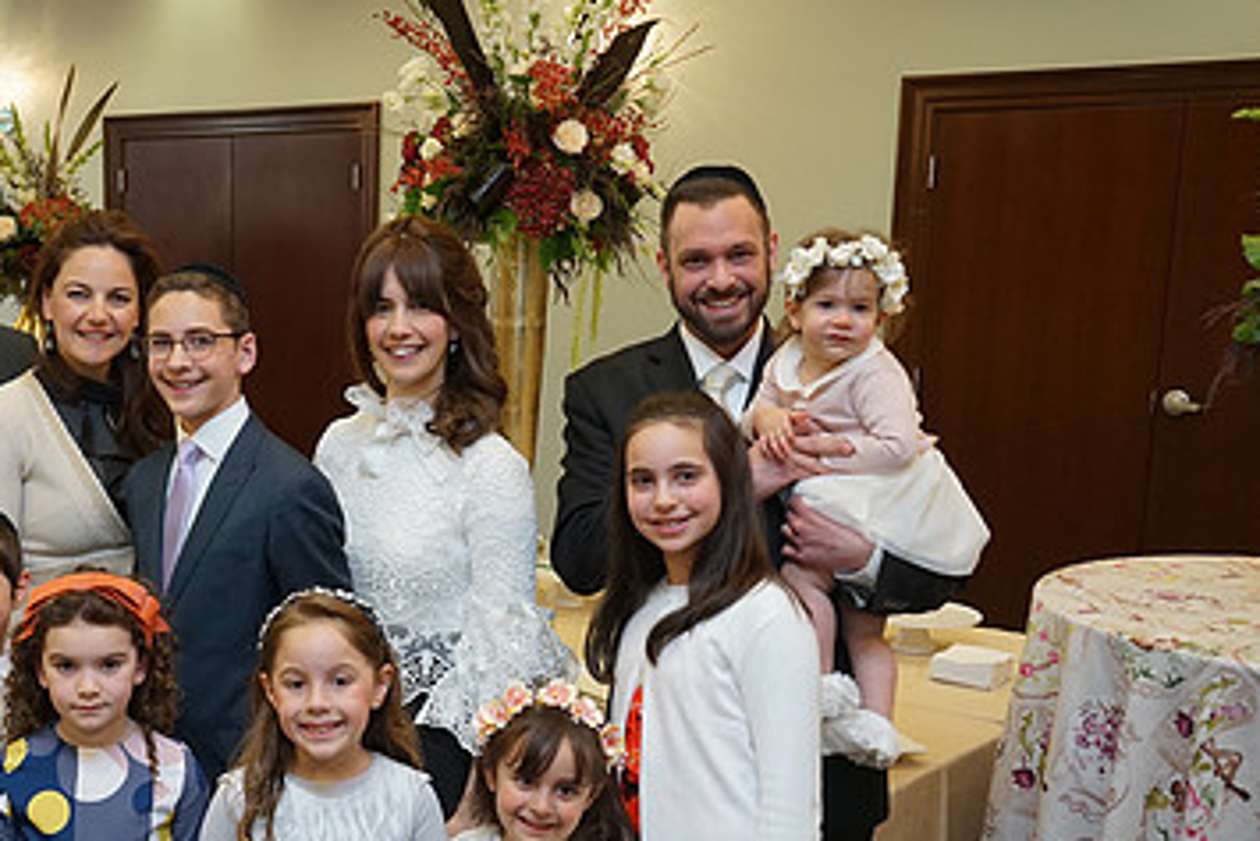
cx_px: 298
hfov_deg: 39.1
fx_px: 1716
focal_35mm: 49
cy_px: 548
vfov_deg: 27.4
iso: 1250
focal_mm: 30
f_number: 5
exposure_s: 1/100
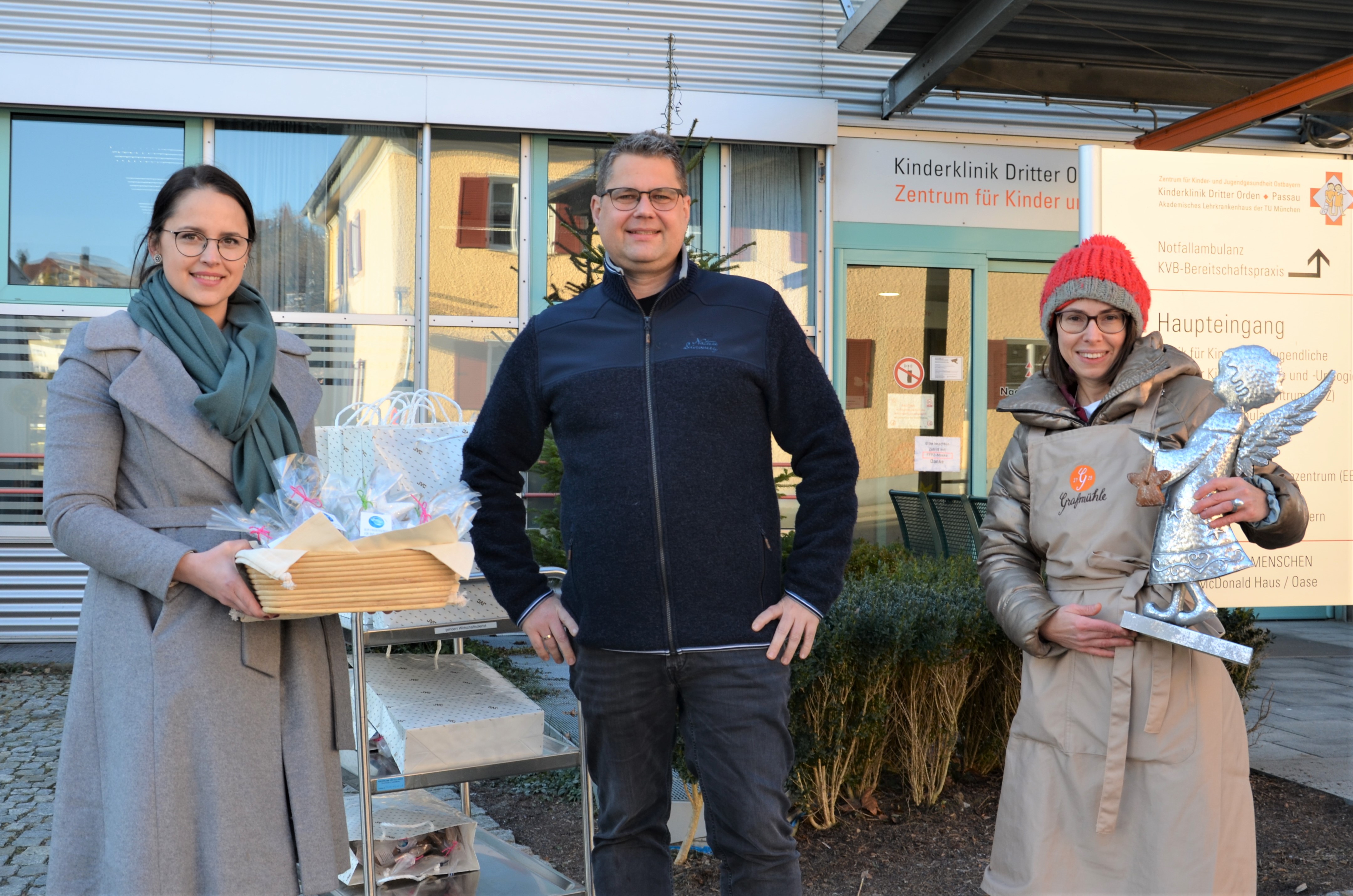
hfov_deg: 46.5
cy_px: 448
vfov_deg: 31.8
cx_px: 676
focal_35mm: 42
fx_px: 1575
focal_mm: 28
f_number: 5.6
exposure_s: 1/125
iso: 220
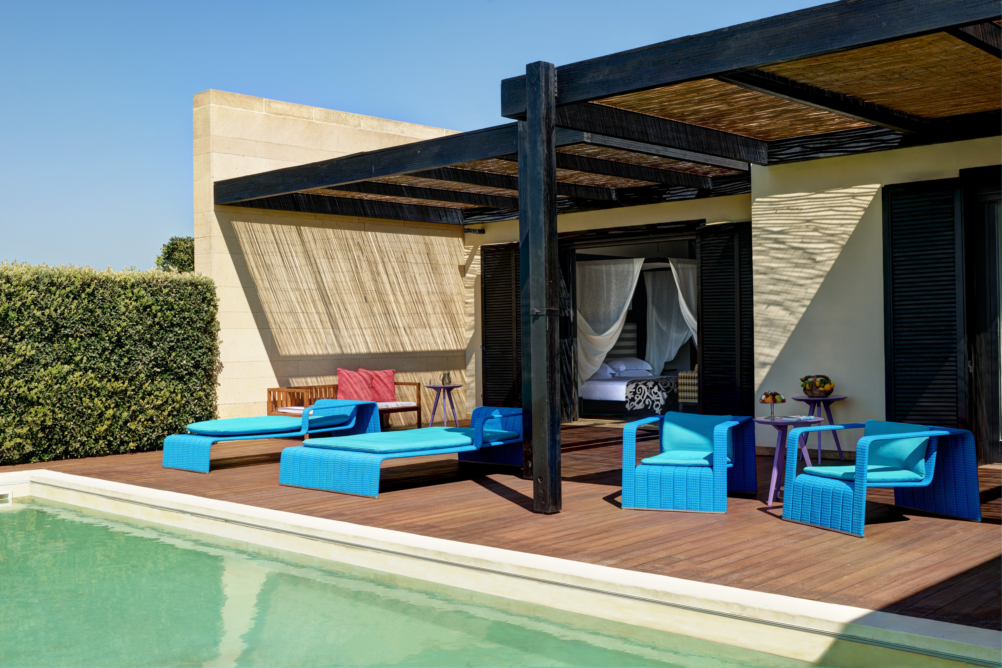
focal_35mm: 39
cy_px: 334
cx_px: 501
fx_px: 1085
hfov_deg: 49.6
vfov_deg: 34.2
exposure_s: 1/40
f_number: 14
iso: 100
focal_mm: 39
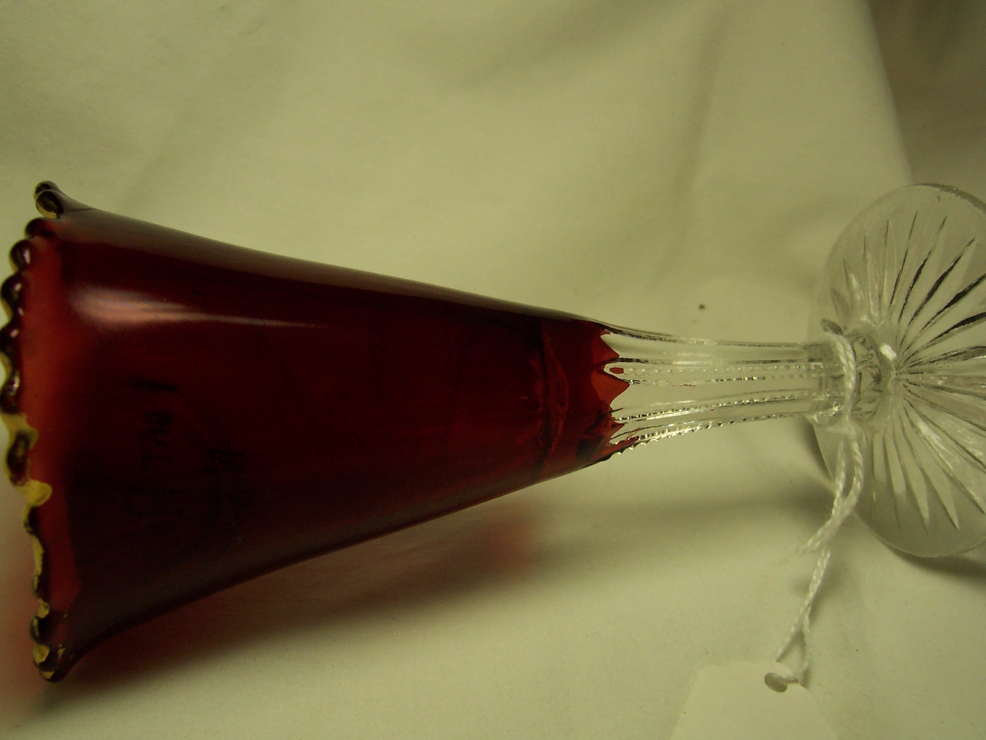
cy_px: 370
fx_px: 1054
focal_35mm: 37
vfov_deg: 38.7
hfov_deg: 50.1
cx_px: 493
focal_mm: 5.6
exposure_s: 1/125
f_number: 2.8
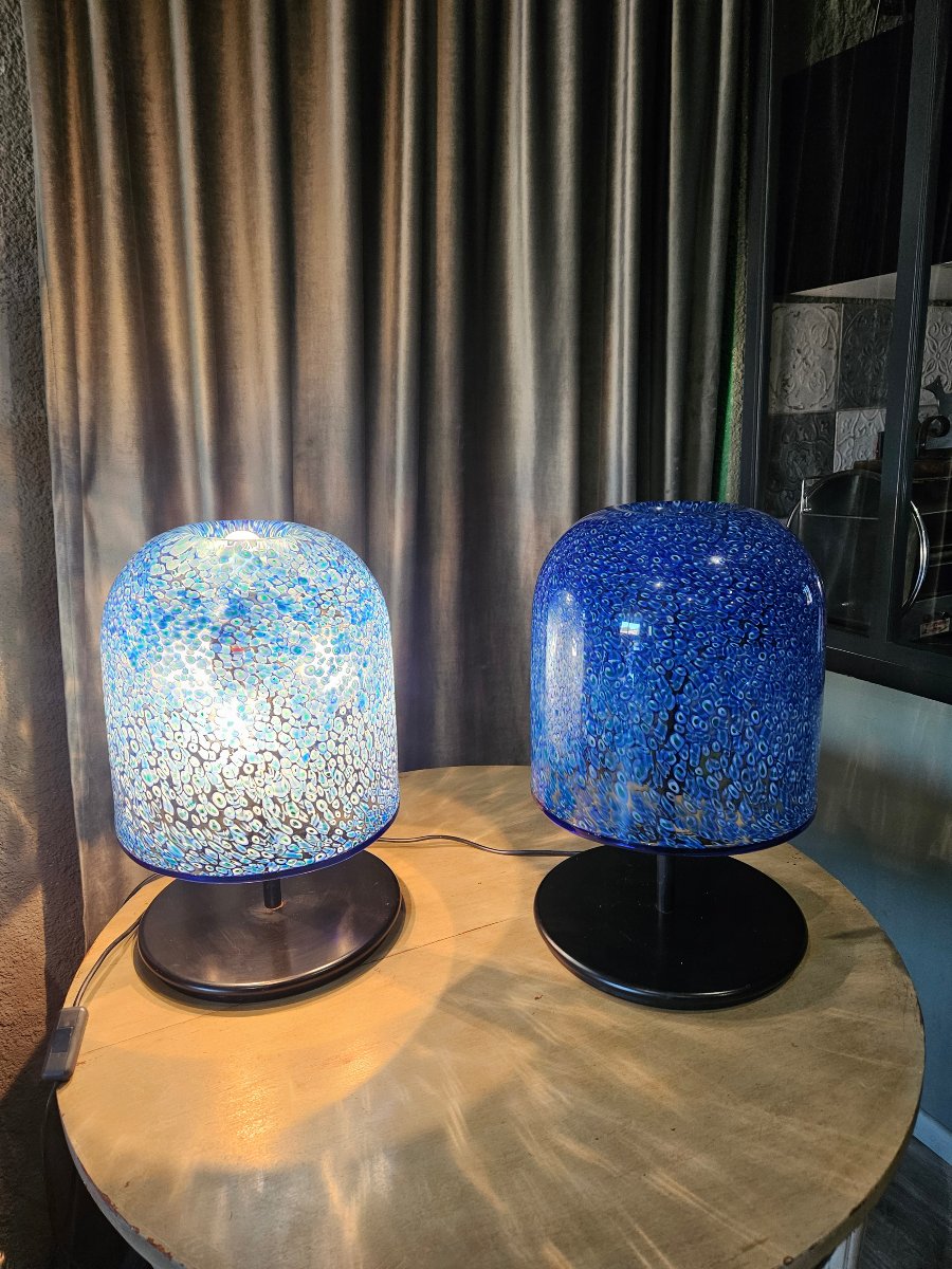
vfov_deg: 73.9
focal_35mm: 23
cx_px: 476
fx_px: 843
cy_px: 634
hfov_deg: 58.9
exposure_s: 1/100
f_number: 1.8
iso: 200
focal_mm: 5.4
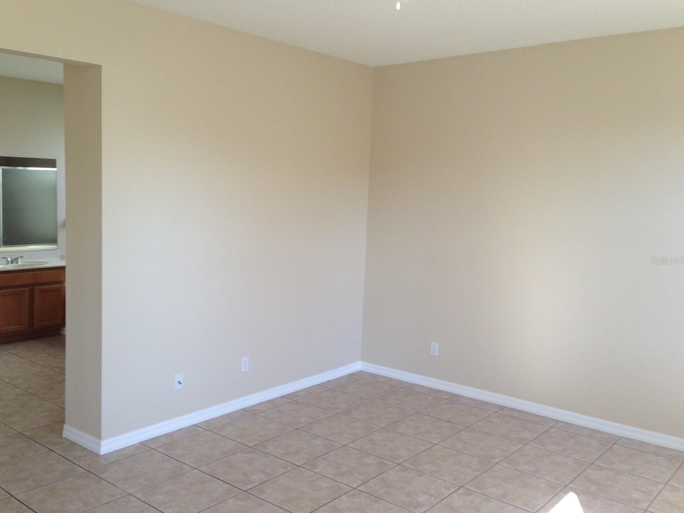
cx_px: 340
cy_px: 260
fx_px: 672
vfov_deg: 41.8
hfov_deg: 54.0
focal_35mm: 34
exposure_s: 1/120
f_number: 2.4
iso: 64
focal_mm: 4.13
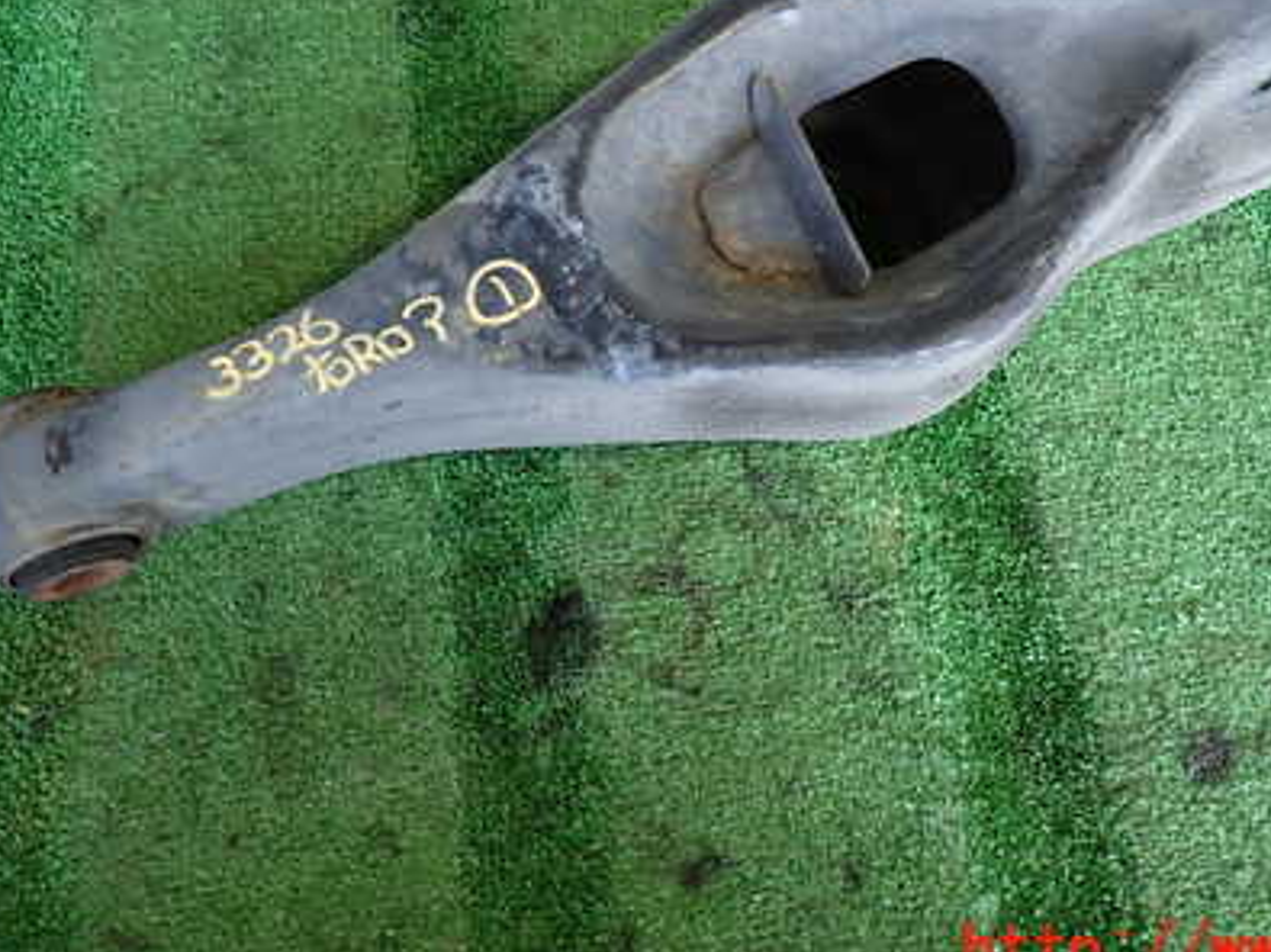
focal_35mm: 38
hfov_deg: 48.8
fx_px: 1395
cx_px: 724
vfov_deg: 37.0
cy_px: 270
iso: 200
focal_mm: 4.5
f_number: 2
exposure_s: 1/60
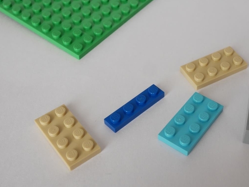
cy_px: 89
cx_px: 160
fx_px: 410
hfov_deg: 33.5
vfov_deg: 25.7
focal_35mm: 57
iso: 400
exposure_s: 1/60
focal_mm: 20
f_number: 6.3
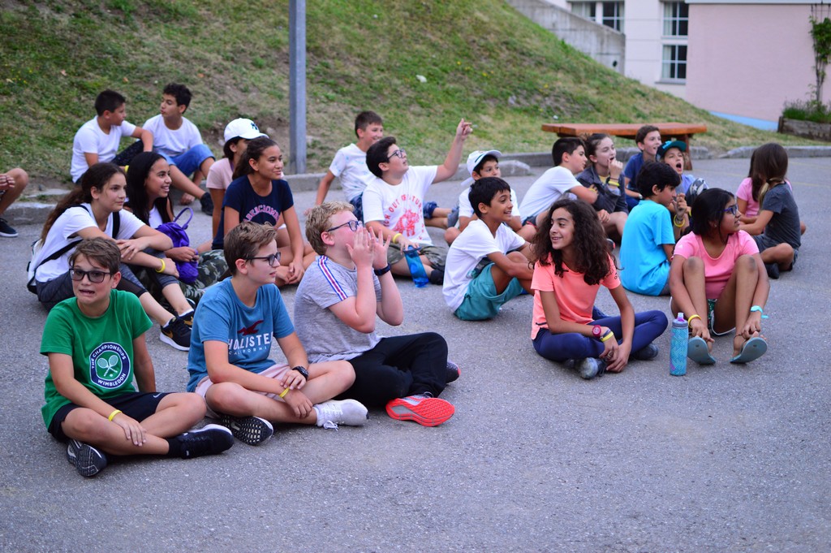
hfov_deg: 37.9
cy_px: 276
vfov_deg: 25.7
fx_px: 1211
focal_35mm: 52
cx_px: 416
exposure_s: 1/500
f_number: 1.8
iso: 400
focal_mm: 35
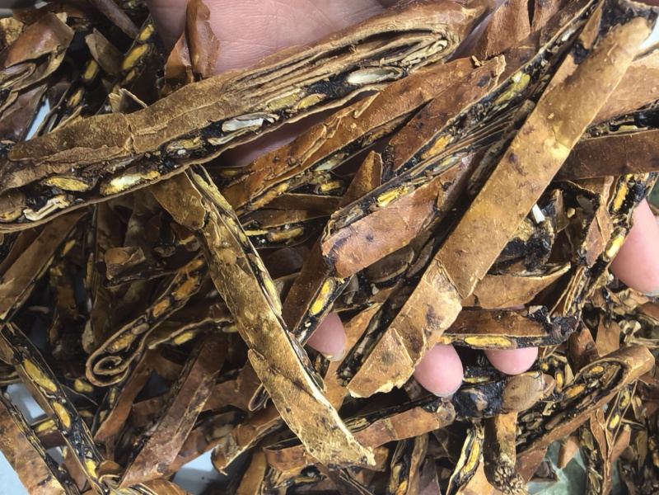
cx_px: 330
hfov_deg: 71.6
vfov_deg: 56.8
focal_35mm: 24
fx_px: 457
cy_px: 248
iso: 1600
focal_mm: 1.95
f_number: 2.2
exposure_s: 1/20
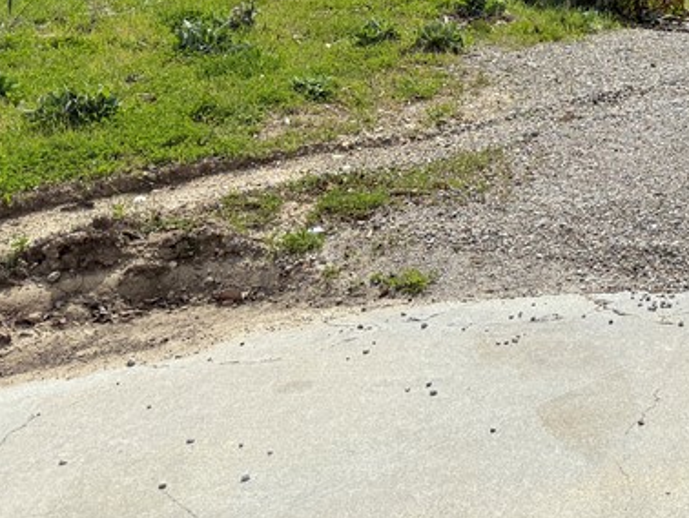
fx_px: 1295
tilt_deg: -9.4
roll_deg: -1.1
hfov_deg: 26.5
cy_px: -146
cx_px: 828
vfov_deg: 20.7
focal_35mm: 65
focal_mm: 6.76
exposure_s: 1/4975
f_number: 1.78
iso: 100
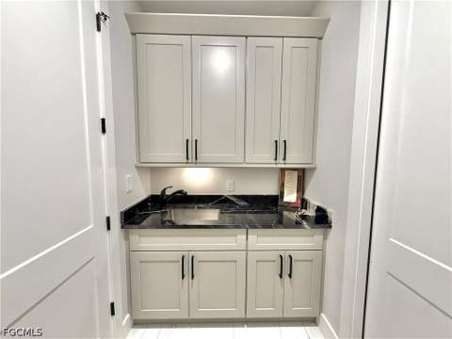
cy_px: 170
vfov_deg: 85.7
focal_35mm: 14
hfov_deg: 102.1
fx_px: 183
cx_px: 226
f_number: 2.2
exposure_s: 1/60
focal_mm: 2.22
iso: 400
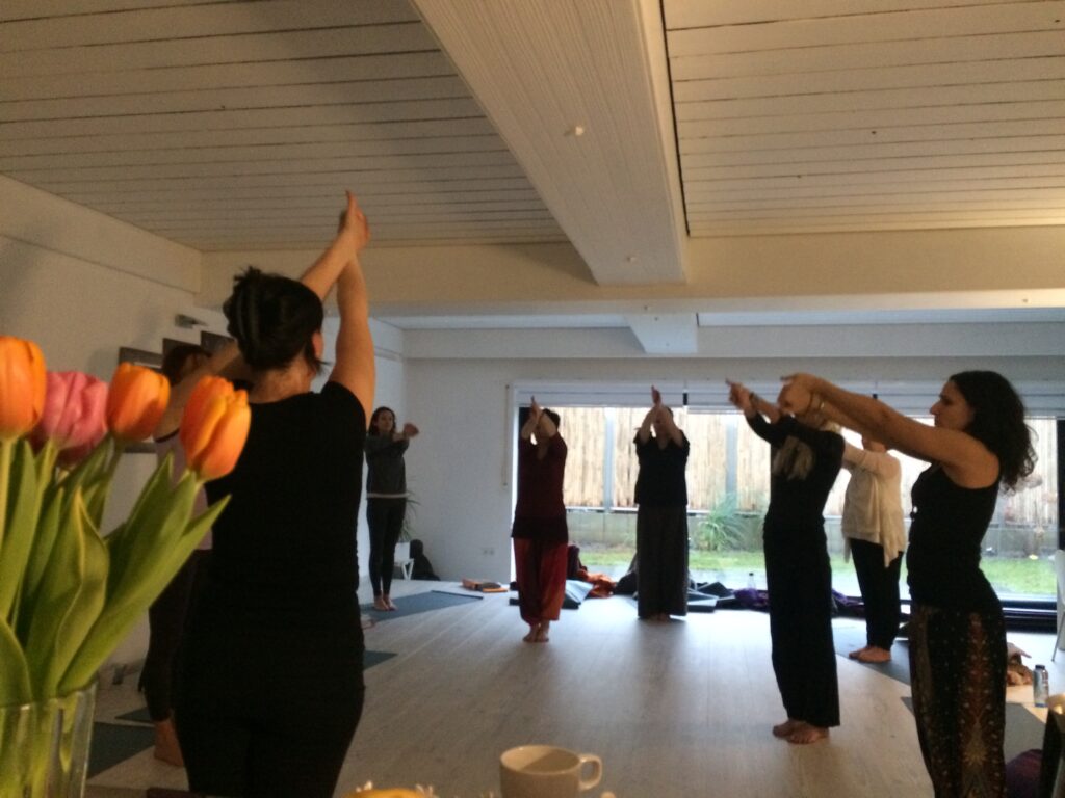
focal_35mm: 29
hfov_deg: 61.7
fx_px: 892
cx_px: 532
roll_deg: -0.5
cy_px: 399
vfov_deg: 48.2
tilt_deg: +2.7
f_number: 2.2
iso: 250
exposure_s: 1/17
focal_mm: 4.15
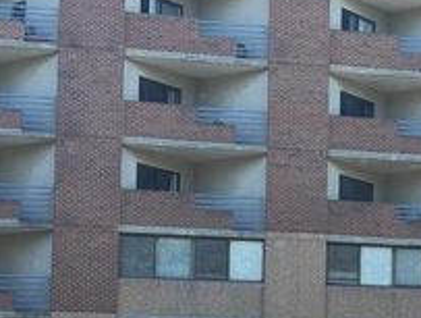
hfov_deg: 16.0
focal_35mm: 118
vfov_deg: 12.4
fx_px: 1438
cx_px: 498
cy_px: 325
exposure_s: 1/1011
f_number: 1.78
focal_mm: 6.76
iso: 64
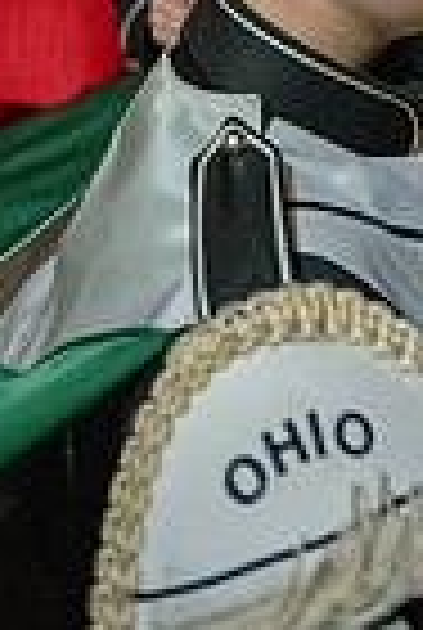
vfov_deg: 22.1
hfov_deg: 17.8
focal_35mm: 77
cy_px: -297
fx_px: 1350
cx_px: 238
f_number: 2.8
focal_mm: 24
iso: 12800
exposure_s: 1/500
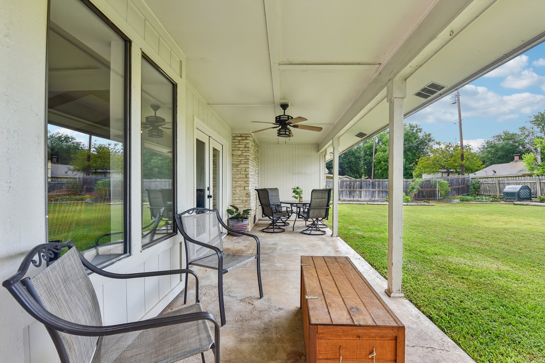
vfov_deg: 81.2
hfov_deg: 104.3
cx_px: 272
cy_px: 182
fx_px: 212
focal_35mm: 14
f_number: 8
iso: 100
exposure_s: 1/50
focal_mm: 14
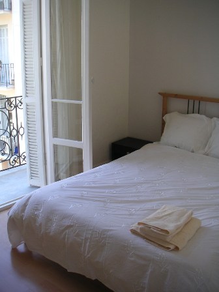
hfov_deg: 38.7
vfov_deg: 50.1
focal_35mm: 37
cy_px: 146
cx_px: 110
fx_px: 312
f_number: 2.8
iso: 50
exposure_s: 1/90
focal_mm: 5.7
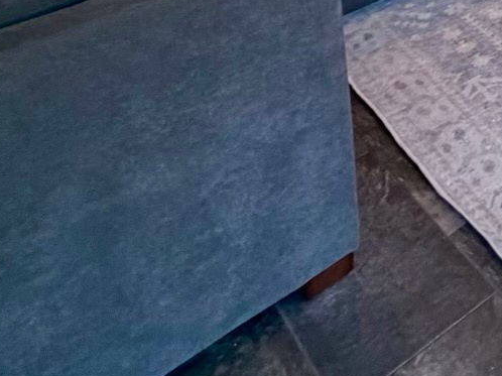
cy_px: -328
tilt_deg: -8.2
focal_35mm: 54
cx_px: 775
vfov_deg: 19.2
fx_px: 783
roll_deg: +0.6
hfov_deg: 25.5
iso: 200
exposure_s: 1/120
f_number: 2.2
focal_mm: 2.22
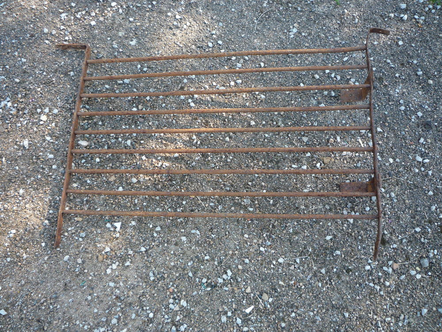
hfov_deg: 60.0
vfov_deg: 46.8
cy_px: 166
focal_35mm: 30
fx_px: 383
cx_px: 221
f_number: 3.3
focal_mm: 5.2
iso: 100
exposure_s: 1/60
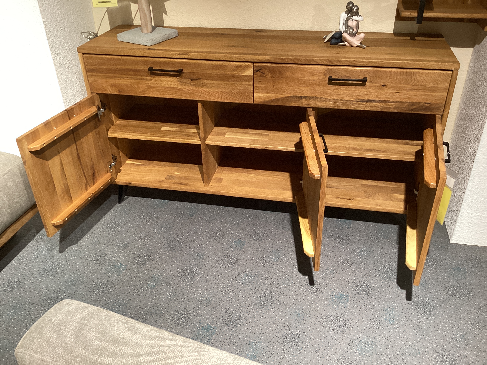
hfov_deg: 58.4
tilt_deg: -32.6
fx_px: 436
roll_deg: +1.5
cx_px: 244
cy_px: 182
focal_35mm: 31
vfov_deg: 45.4
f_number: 2.4
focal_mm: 3.3
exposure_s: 1/50
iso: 200
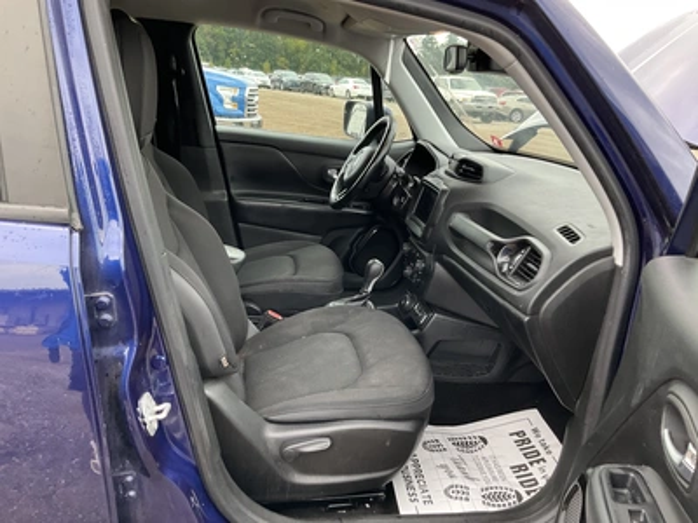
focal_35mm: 29
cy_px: 262
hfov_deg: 61.7
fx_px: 585
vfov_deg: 48.2
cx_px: 349
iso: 64
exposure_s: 1/109
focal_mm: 3
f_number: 1.8
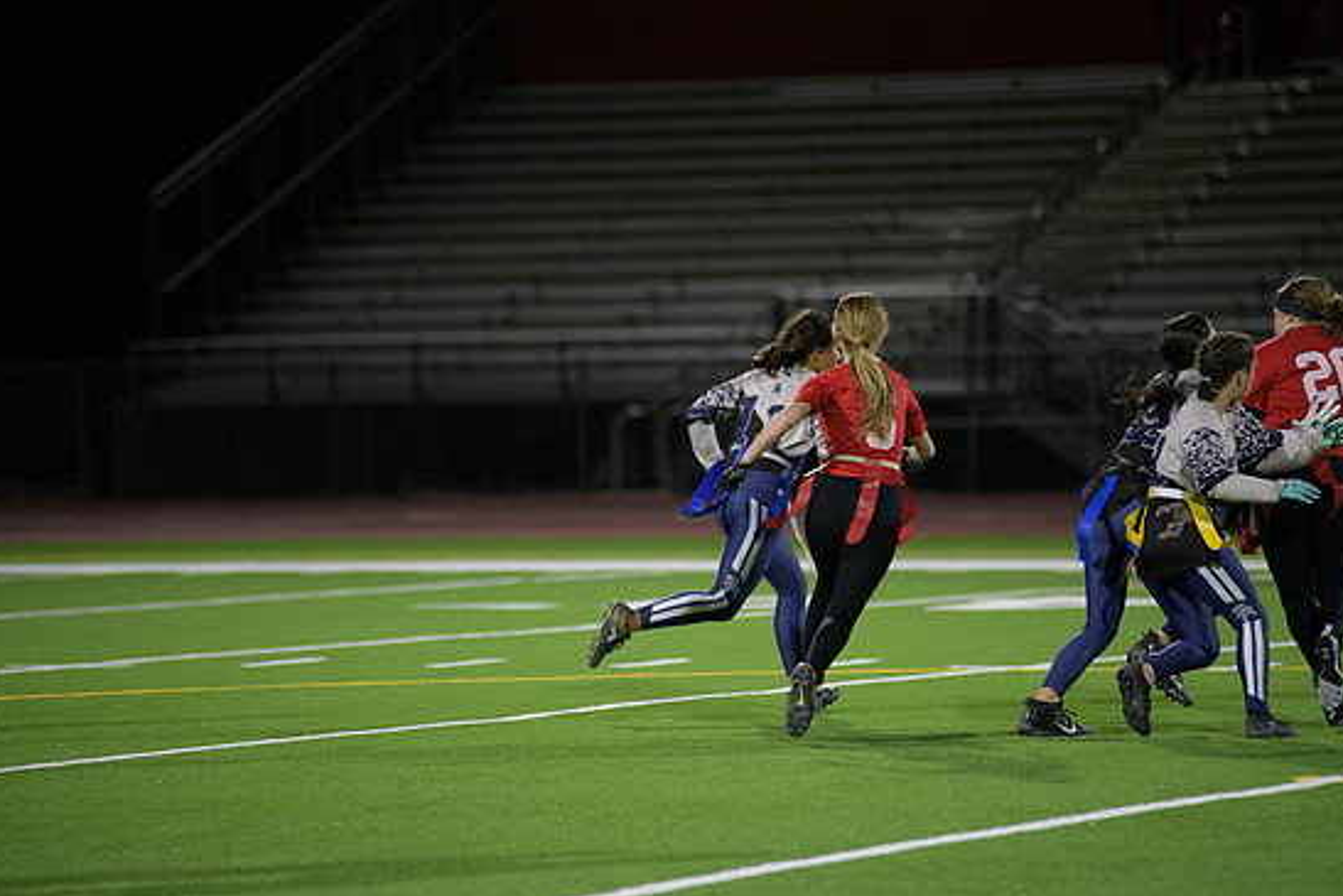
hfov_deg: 9.7
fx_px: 7910
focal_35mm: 212
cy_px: 433
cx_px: 697
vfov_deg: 6.5
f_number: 2.8
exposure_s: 1/640
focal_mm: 200
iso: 2800
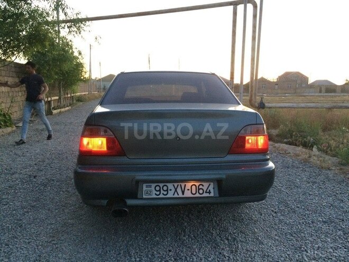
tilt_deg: -8.0
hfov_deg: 61.7
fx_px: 292
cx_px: 174
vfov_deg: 48.2
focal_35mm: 29
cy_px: 131
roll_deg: -0.6
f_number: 2.2
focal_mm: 4.15
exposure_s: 1/33
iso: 320
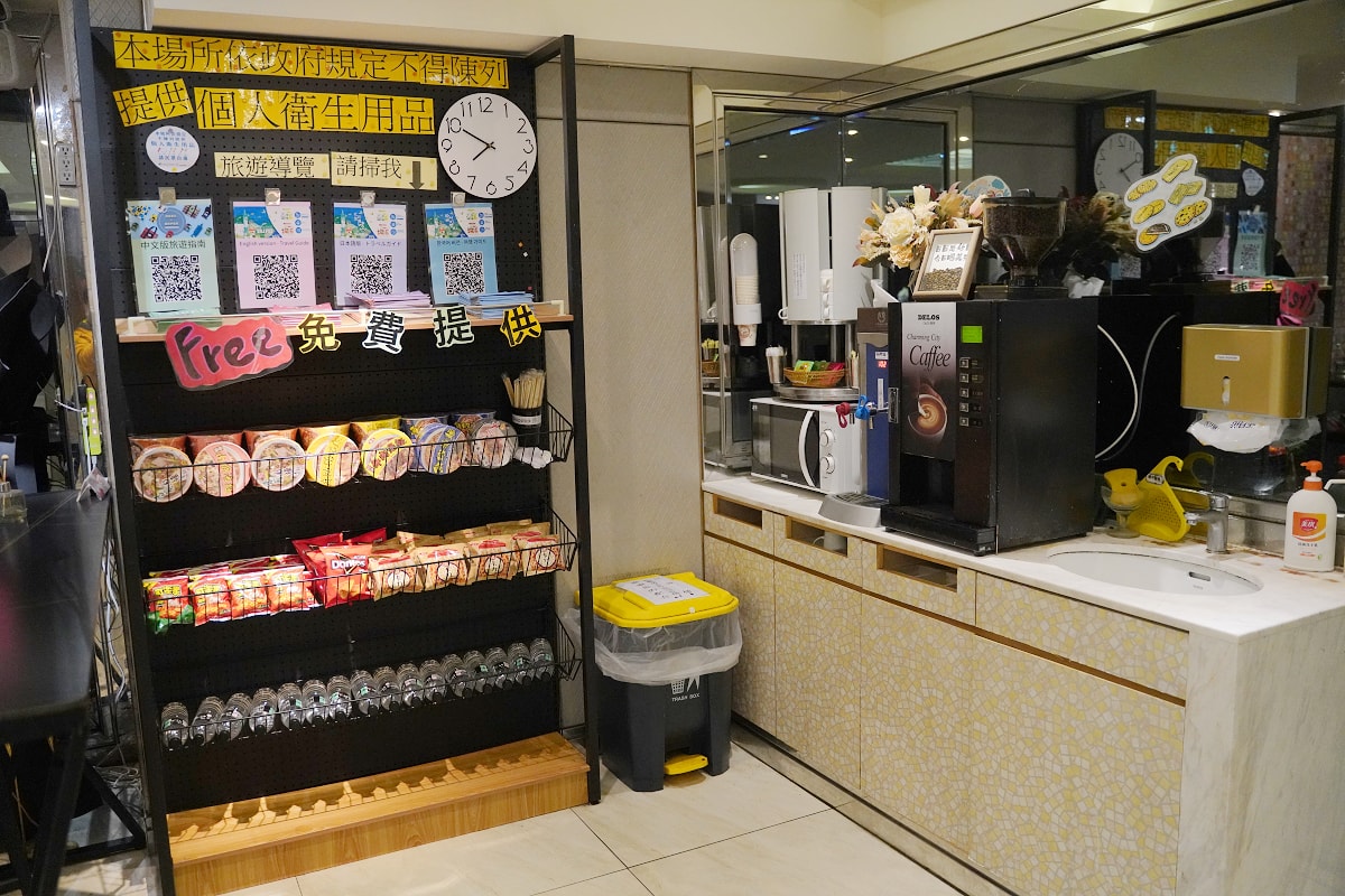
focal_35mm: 28
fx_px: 1046
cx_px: 672
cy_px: 448
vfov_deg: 46.4
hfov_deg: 65.5
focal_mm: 28
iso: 5000
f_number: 2.8
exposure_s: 1/160
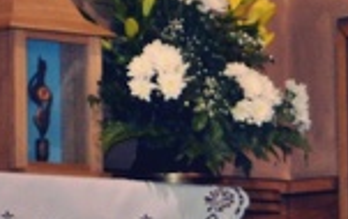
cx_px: 212
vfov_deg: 3.0
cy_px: 519
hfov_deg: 4.8
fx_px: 4178
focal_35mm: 440
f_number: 5.6
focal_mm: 55
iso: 800
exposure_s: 1/25
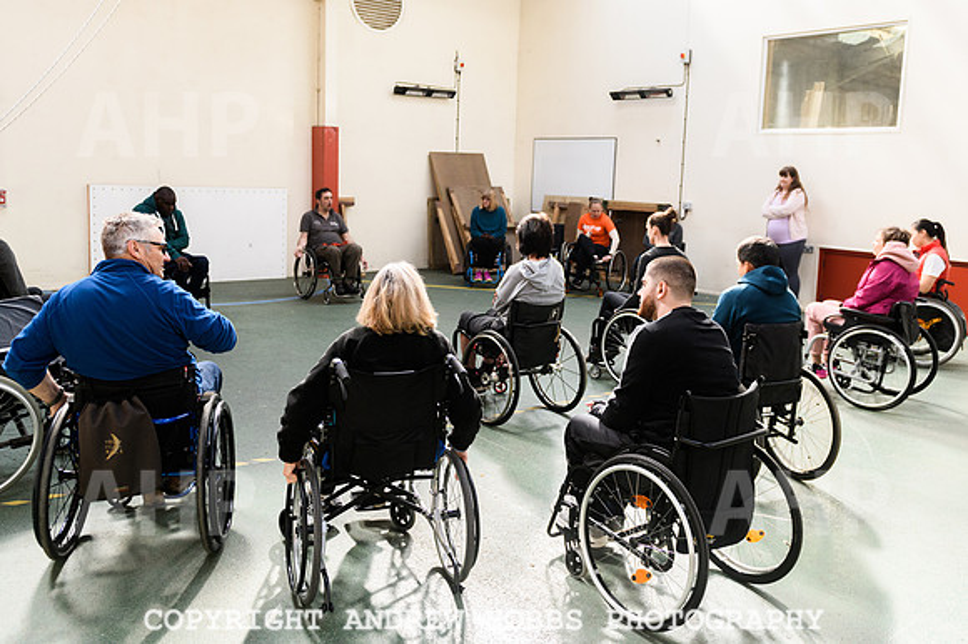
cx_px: 510
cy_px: 268
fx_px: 808
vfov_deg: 43.3
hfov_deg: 61.8
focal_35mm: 30
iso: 1000
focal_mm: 24
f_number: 4
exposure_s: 1/320
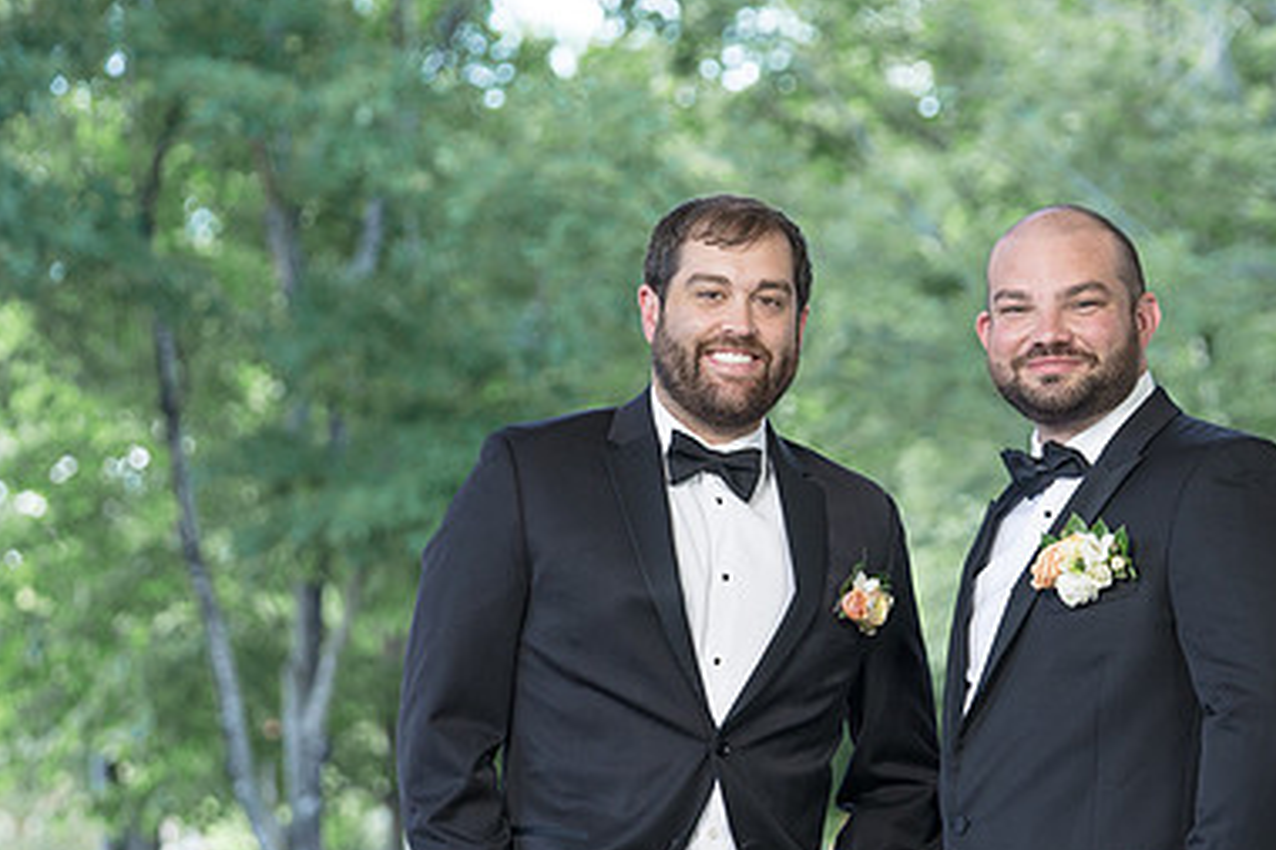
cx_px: 863
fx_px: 5846
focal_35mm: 165
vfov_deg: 8.3
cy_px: 553
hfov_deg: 12.4
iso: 250
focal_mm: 108
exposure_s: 1/250
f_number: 4
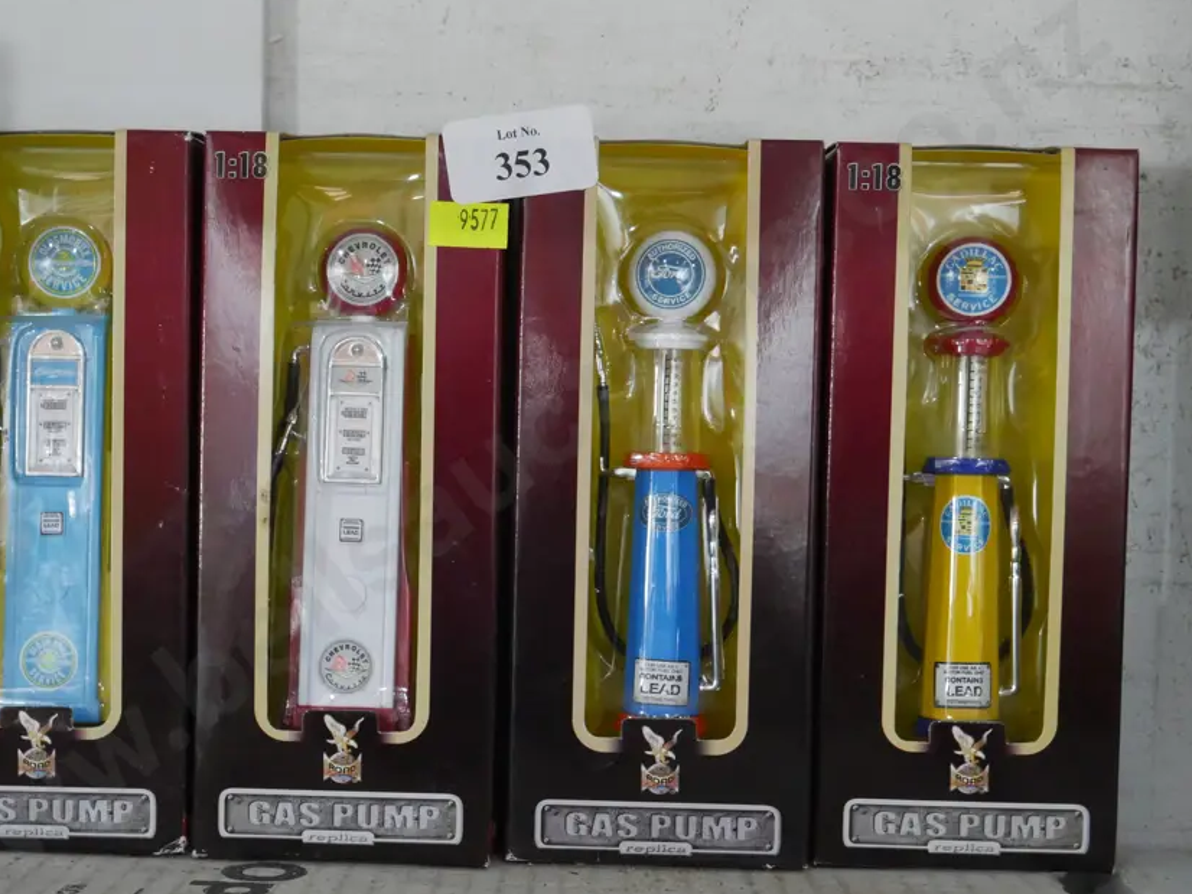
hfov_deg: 31.1
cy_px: 466
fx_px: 2136
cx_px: 502
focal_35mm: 62
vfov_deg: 23.7
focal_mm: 25
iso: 3200
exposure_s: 1/50
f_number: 5.3
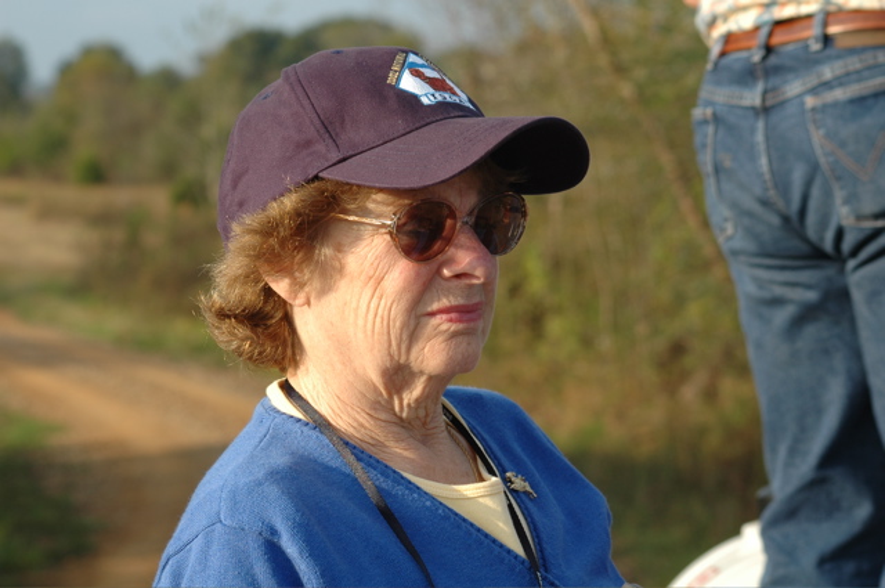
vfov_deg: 13.0
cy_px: 294
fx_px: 2578
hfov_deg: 19.5
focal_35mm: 105
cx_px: 442
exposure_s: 1/250
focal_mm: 70
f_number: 8
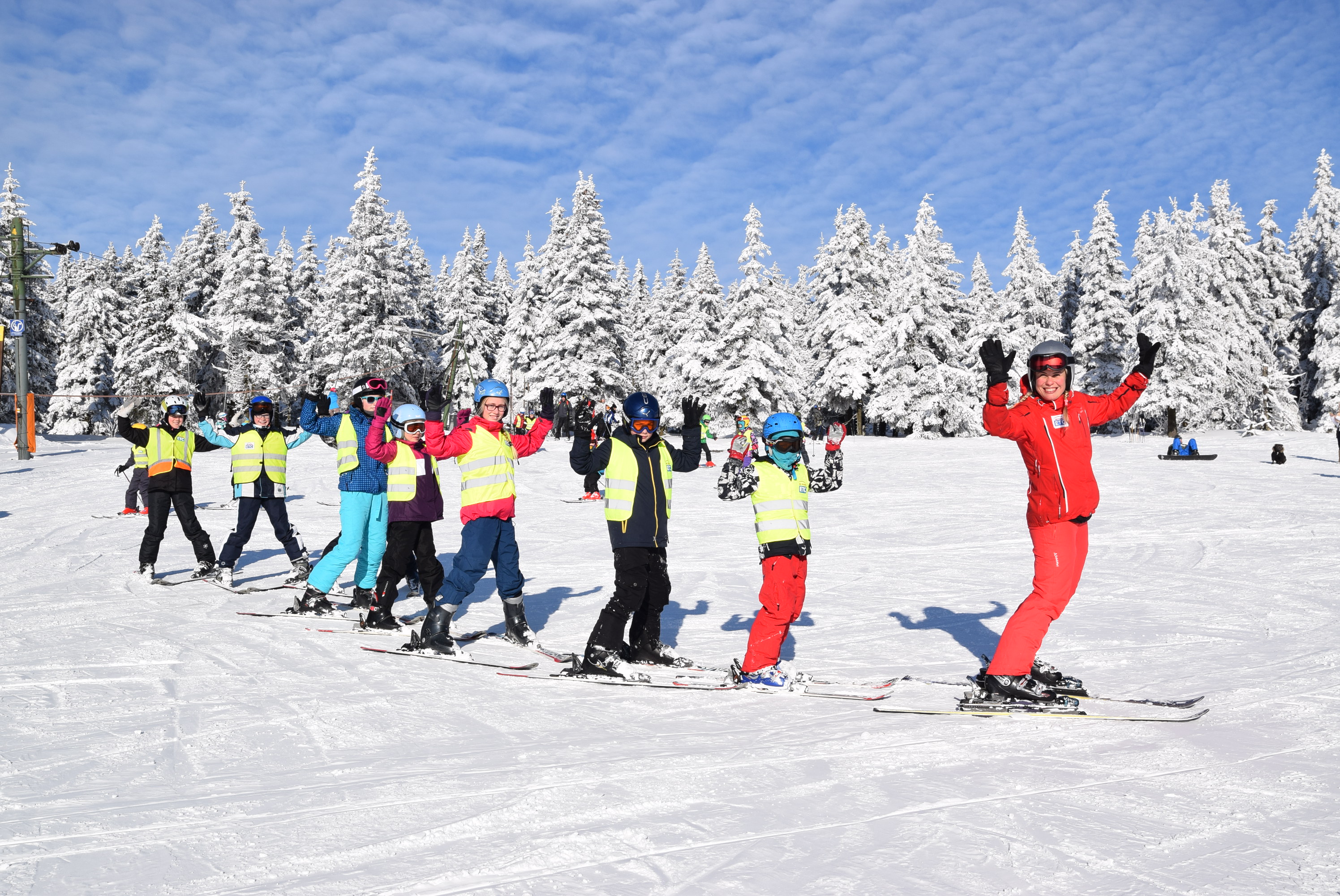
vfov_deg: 34.3
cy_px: 448
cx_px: 670
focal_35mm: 39
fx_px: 1453
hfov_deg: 49.5
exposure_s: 1/500
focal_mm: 26
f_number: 11
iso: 200
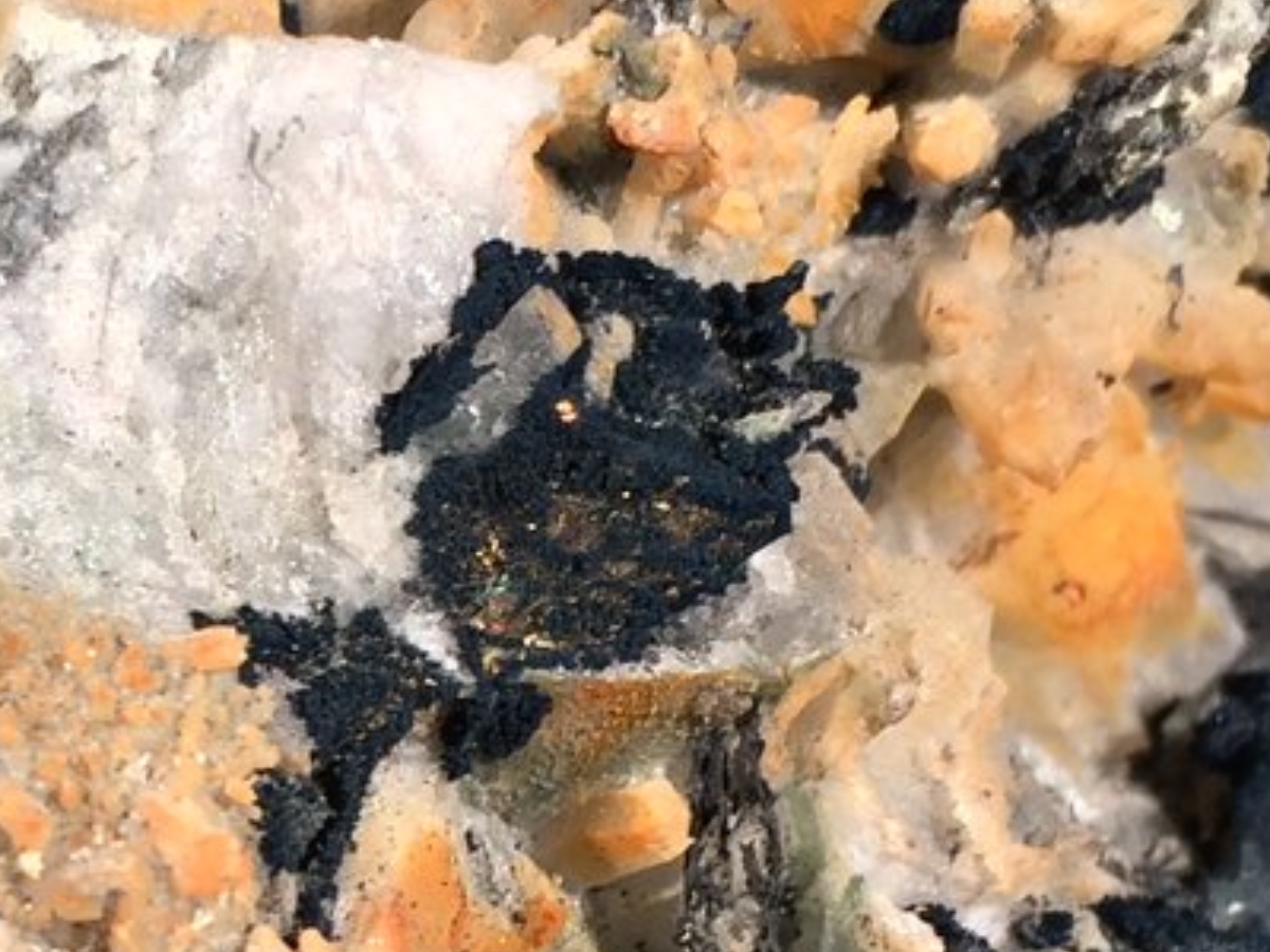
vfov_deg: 12.6
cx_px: -35
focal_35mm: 116
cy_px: 920
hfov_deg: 16.6
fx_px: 4256
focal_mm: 4.15
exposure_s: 1/60
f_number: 2.2
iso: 50
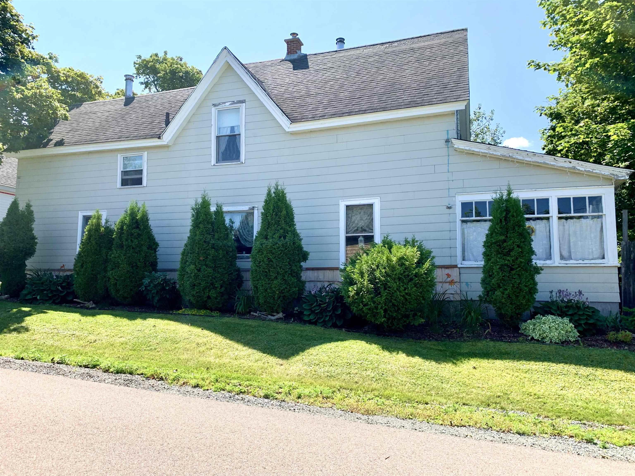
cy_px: 238
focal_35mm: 26
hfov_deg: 67.3
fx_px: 477
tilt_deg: +4.4
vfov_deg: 53.1
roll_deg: -0.4
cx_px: 318
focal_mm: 4.25
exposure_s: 1/1250
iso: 25
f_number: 1.8
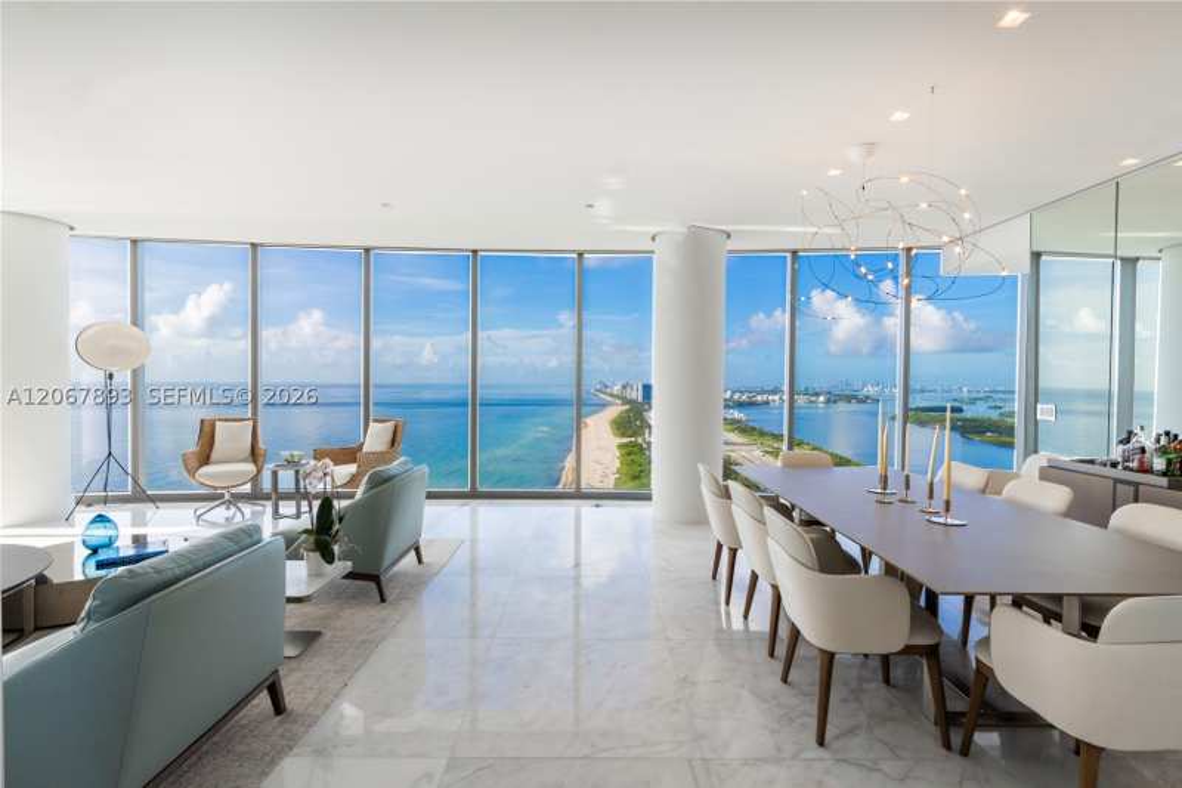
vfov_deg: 72.0
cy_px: 394
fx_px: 542
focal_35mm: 16
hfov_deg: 95.0
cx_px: 591
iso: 320
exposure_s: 1/100
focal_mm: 11
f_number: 8
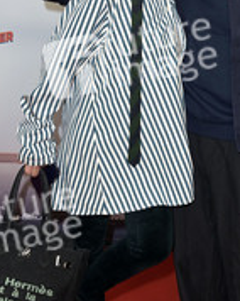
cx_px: 179
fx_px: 845
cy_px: 144
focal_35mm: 95
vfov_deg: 20.2
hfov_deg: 16.1
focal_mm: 45
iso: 640
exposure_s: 1/250
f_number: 5.6
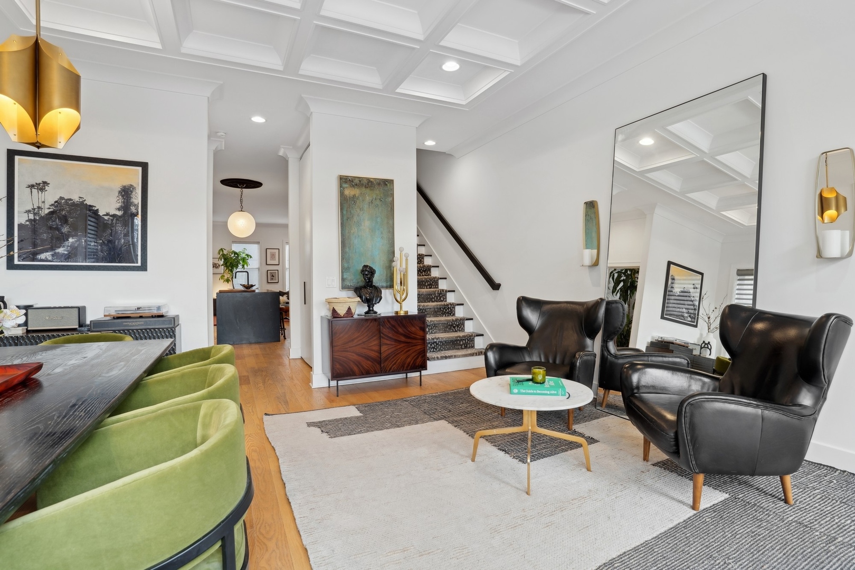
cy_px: 285
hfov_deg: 96.7
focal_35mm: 16
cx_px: 428
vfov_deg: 73.7
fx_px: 380
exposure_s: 1/13
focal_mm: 16
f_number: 8
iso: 320
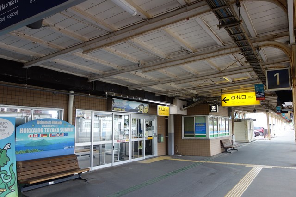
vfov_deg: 46.4
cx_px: 148
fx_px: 230
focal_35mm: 28
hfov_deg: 65.5
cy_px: 98
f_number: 2
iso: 125
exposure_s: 1/100
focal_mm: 10.4
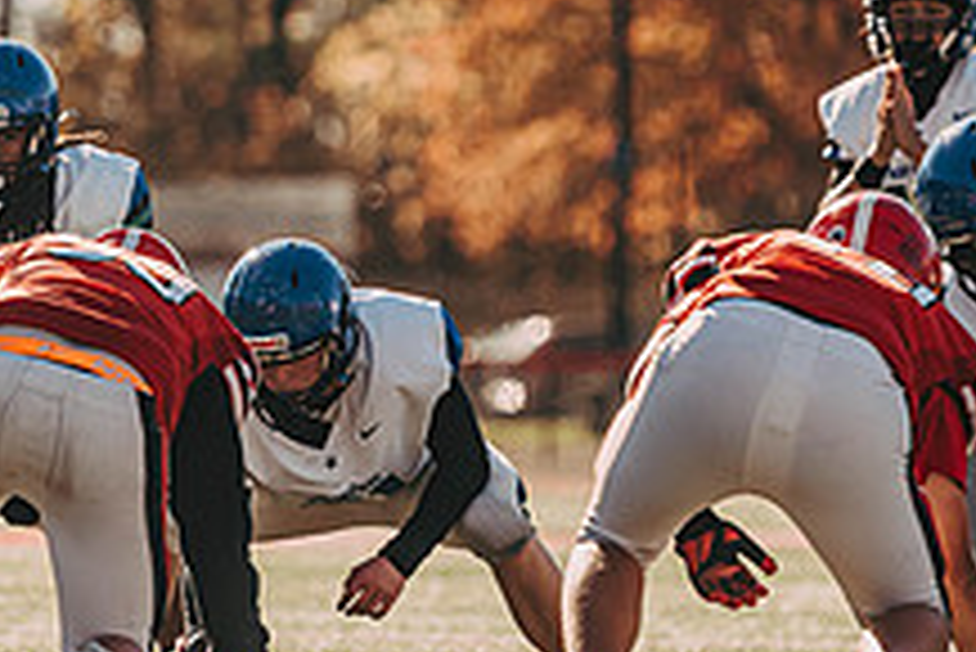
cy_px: 330
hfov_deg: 4.0
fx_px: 14025
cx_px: 324
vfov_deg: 2.7
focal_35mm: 517
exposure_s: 1/2500
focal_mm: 185
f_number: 3.2
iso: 250
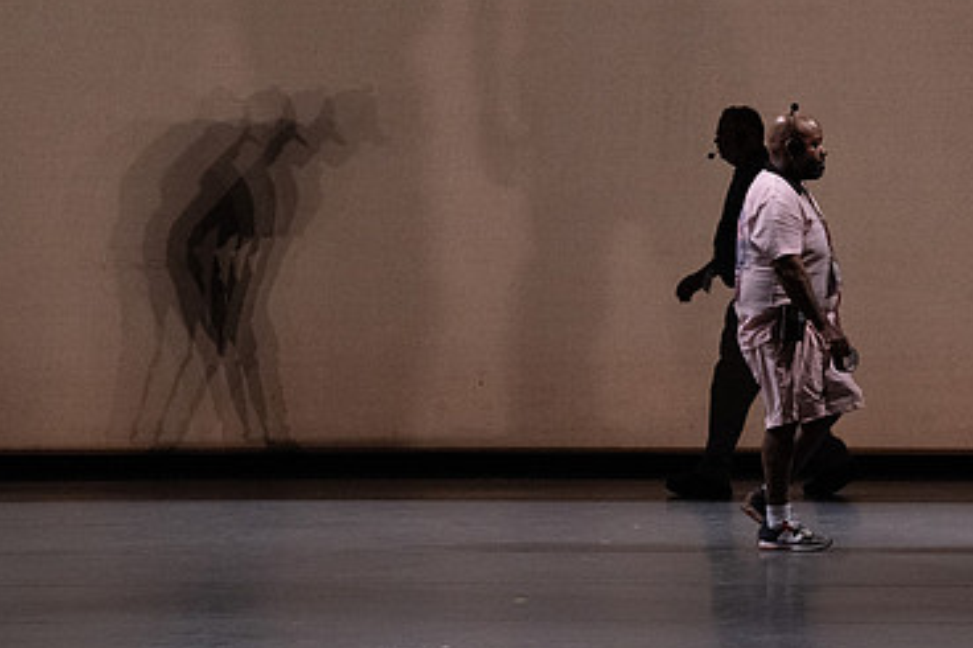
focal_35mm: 287
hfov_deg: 7.2
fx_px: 7753
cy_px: 181
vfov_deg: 4.8
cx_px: 576
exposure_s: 1/500
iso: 12800
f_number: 6.3
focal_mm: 182
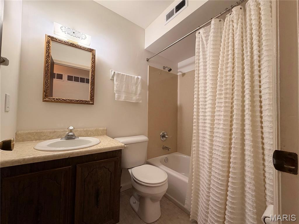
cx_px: 150
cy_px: 112
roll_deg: -0.3
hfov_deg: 102.1
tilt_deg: +0.9
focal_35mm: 14
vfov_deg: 85.7
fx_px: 121
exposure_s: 1/60
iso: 200
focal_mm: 2.22
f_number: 2.2
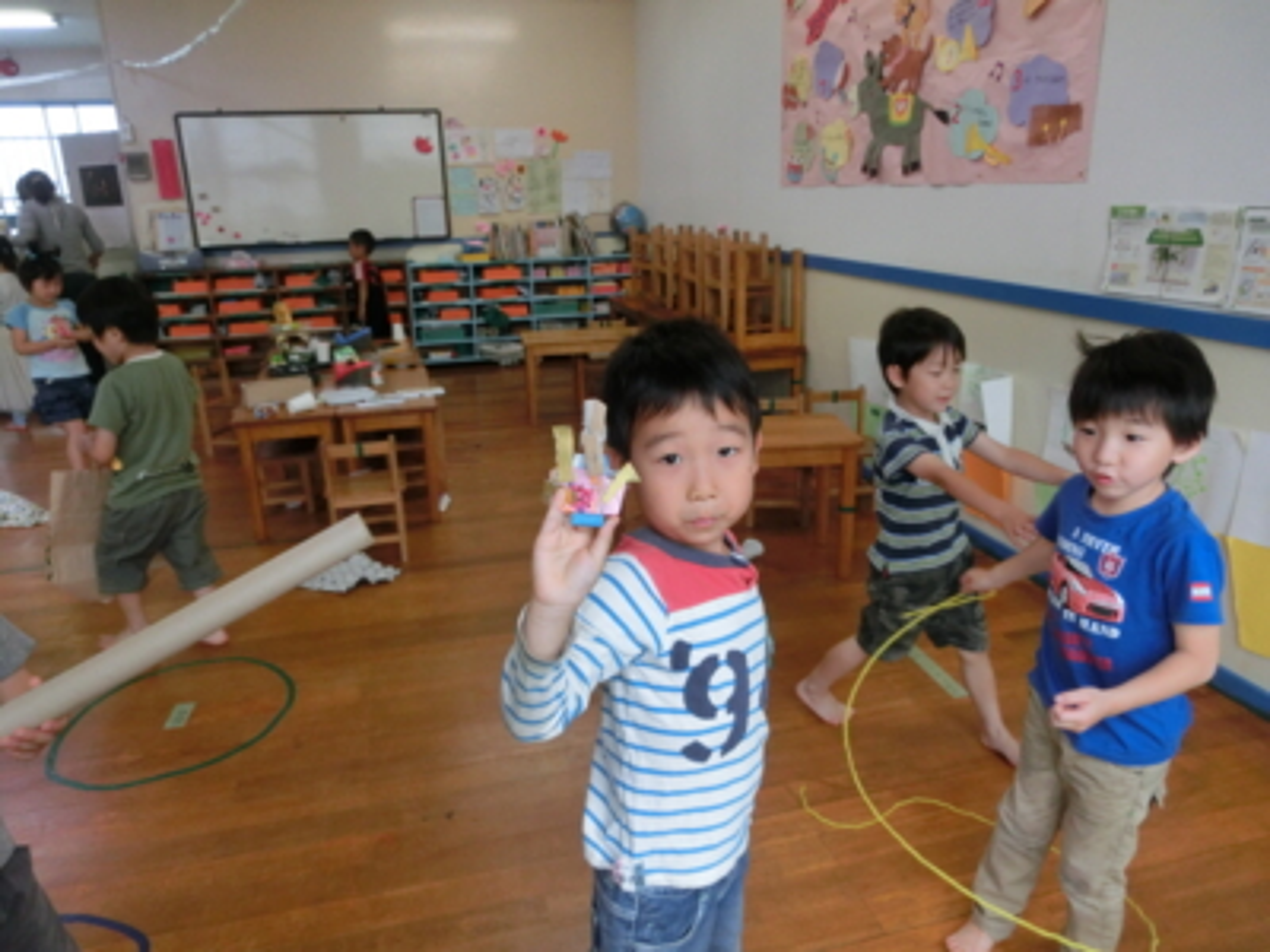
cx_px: 635
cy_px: 476
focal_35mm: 24
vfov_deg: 56.8
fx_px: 881
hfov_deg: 71.6
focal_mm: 4.24
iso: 250
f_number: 3
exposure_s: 1/250
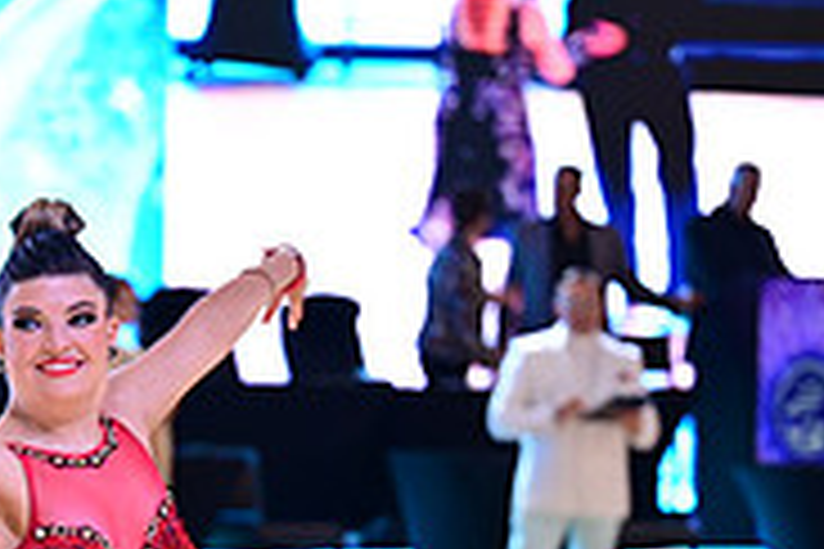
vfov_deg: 5.3
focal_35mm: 260
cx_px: -171
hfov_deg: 7.8
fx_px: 5951
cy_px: 738
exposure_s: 1/400
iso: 2000
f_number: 2.8
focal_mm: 82
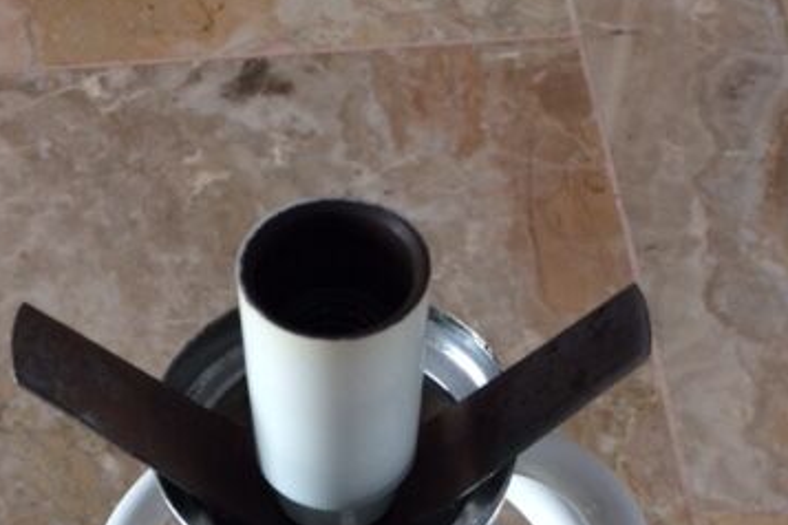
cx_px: 331
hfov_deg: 36.8
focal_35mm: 54
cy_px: 655
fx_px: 1182
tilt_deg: -65.1
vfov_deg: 22.7
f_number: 2.2
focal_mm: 4.15
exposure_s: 1/33
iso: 125
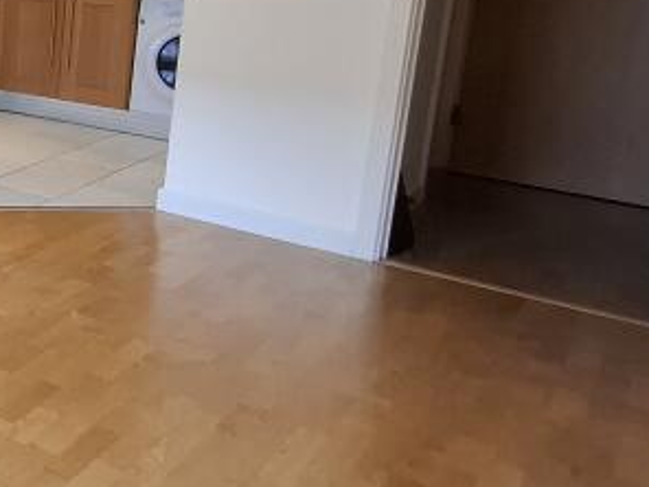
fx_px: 844
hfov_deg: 27.5
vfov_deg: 31.1
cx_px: -342
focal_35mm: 45
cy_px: 72
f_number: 2.2
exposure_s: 1/50
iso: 100
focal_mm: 1.74
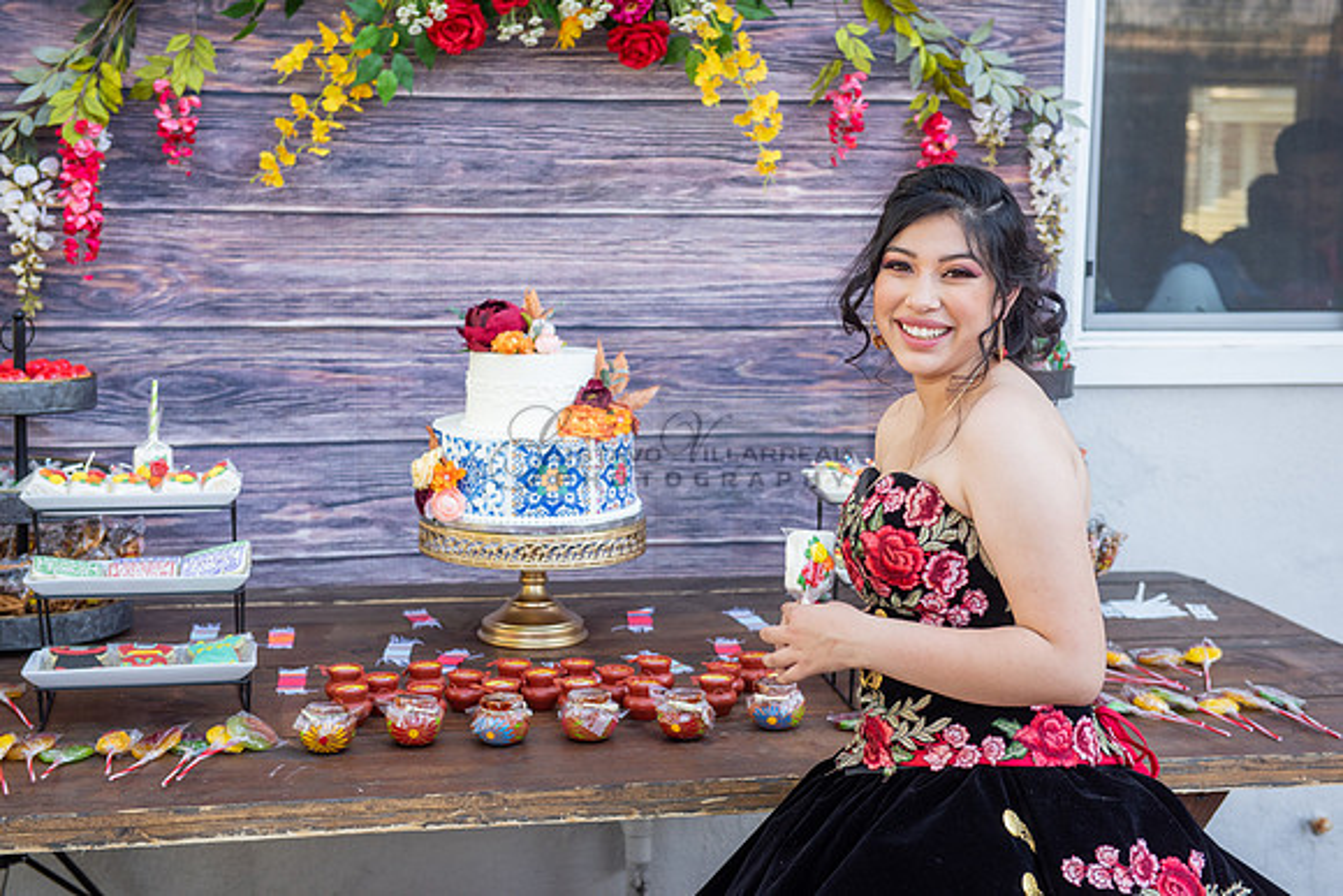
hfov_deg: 34.5
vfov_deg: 23.4
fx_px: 2164
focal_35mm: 58
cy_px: 448
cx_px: 672
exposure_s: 1/200
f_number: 5
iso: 400
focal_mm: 58
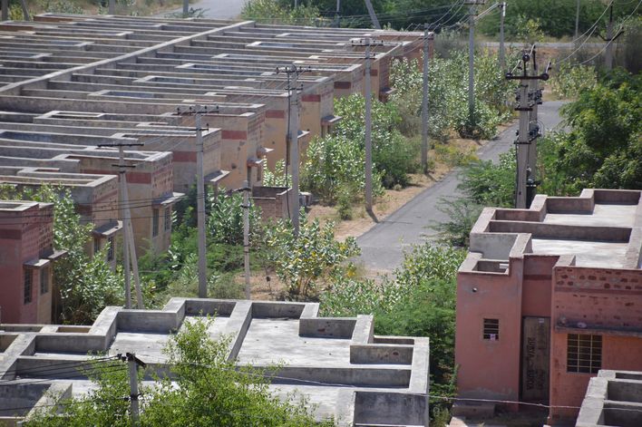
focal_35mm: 210
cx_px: 321
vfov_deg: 6.5
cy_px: 214
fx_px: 3742
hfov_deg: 9.8
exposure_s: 1/1600
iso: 400
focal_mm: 140
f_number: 5.6
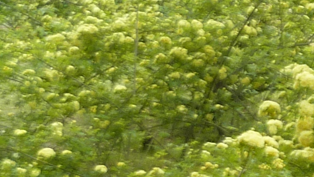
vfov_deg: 9.0
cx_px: 283
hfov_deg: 15.7
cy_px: 91
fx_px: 1124
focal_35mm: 135
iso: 80
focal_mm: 4.1
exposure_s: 1/40
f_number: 3.3
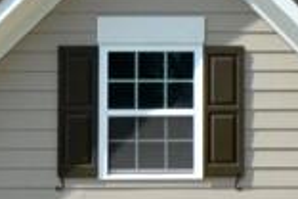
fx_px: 1788
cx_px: 590
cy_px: 198
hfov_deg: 9.0
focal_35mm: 216
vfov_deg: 6.3
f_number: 11
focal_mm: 22
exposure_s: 1/500
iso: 400
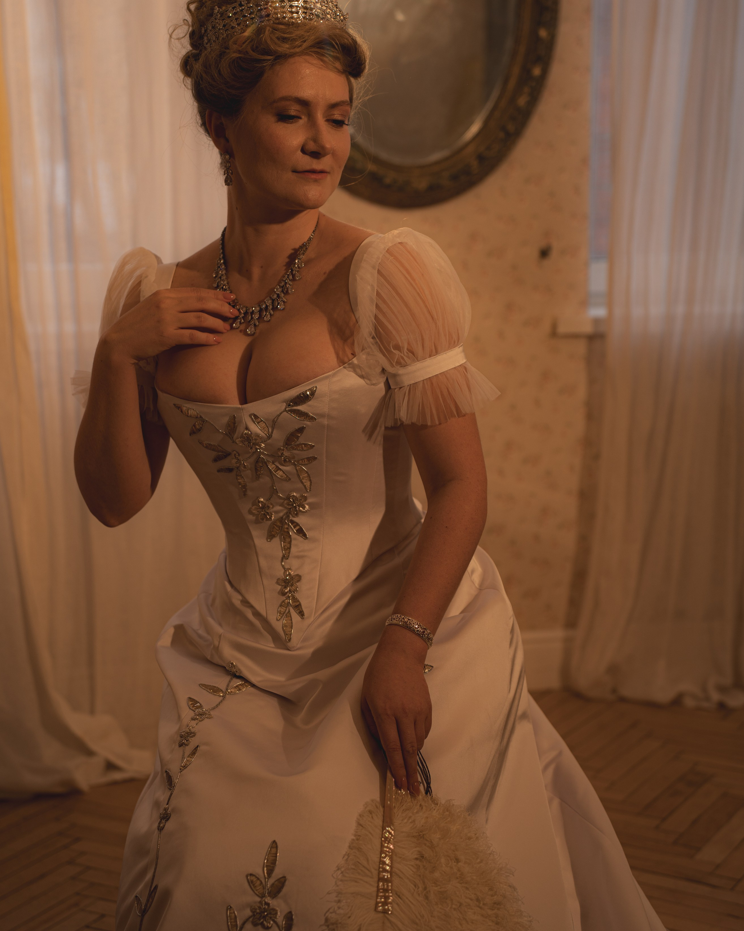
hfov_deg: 24.2
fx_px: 1734
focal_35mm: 63
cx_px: 363
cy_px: 474
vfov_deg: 30.0
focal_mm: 54
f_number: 2.8
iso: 160
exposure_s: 1/160
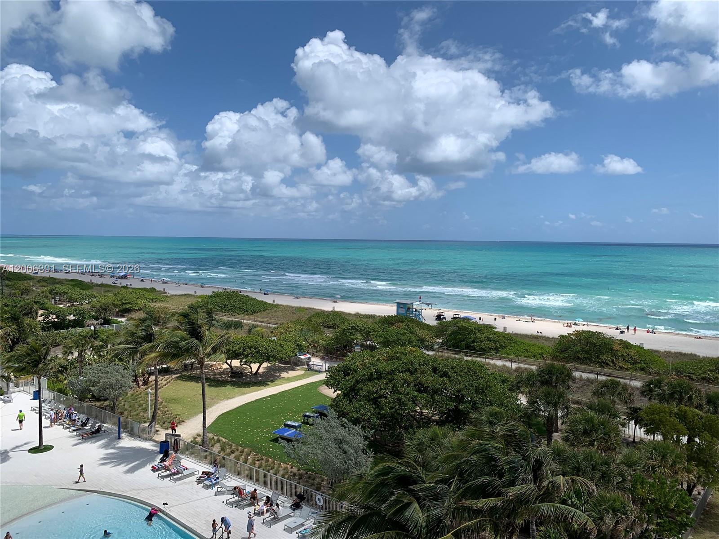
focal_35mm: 26
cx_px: 360
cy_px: 270
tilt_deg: -3.0
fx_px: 540
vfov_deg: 53.1
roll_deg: +0.0
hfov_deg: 67.3
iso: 25
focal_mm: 4.25
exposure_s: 1/4098
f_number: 1.8
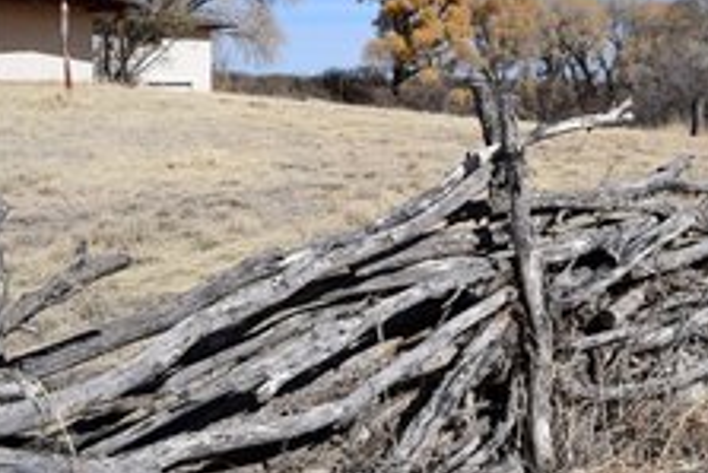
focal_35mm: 43
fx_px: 846
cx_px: 521
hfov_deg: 44.1
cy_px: 106
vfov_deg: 30.6
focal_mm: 16
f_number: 9
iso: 125
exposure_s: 1/400
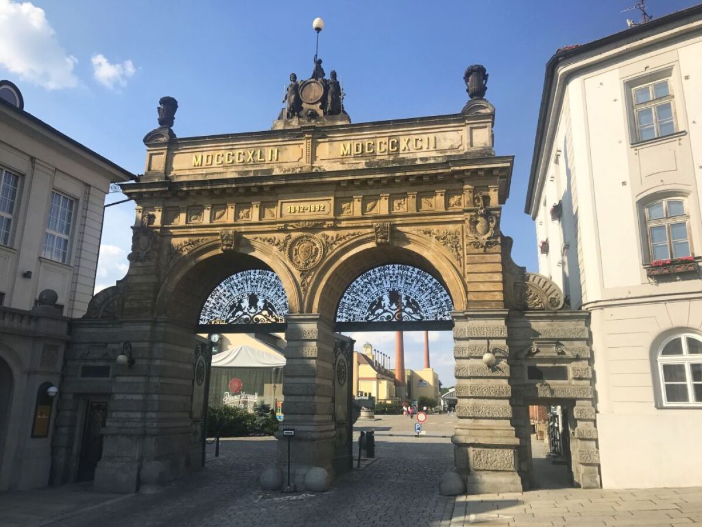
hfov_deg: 63.4
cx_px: 351
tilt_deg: +15.3
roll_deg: -0.8
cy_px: 264
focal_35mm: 28
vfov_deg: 49.7
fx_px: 568
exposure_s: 1/2817
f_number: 1.8
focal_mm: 3.99
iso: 20
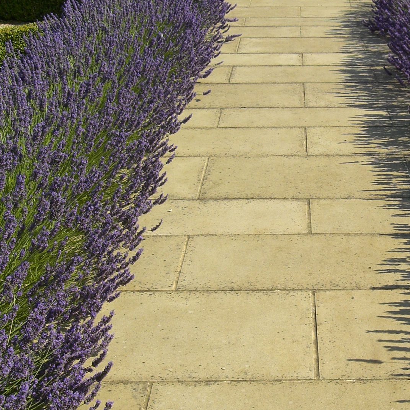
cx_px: 312
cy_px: 228
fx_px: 858
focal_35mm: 64
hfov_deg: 26.5
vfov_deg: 26.9
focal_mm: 6.3
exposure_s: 1/500
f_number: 4.4
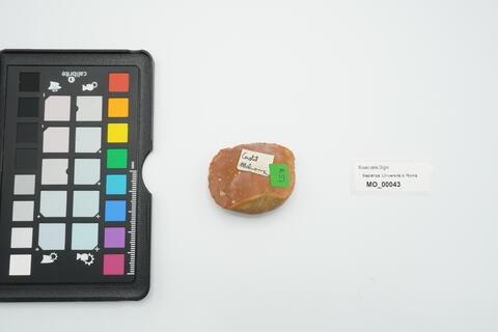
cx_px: 249
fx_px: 498
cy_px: 166
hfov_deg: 53.1
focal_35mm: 36
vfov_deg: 36.9
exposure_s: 1/10
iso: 100
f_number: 16
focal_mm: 24
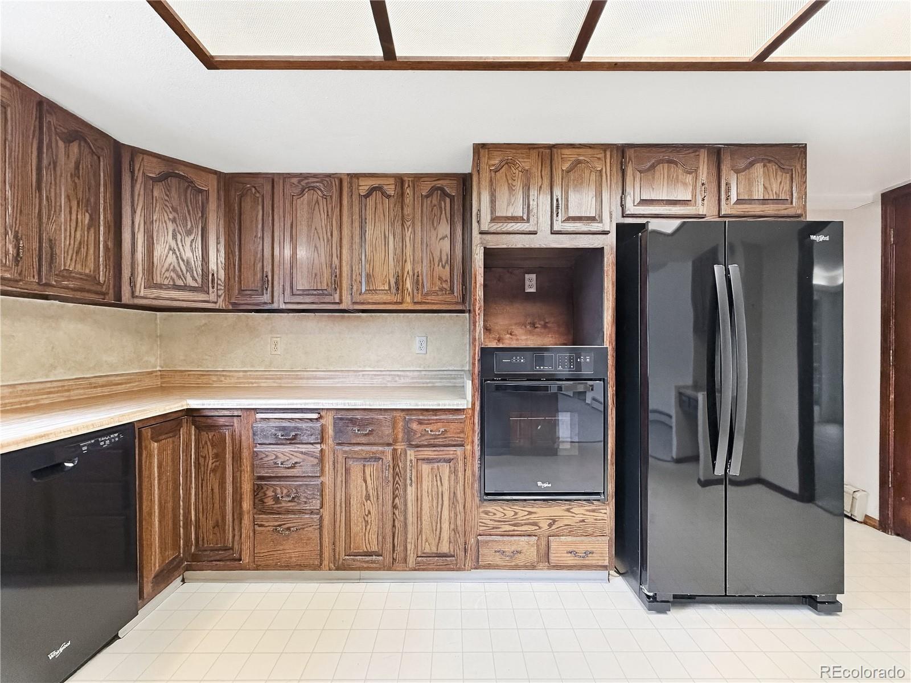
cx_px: 456
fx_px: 368
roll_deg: -0.3
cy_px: 342
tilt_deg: +0.6
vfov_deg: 85.7
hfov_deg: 102.1
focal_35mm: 14
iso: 400
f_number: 2.2
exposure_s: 1/60
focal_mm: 2.2
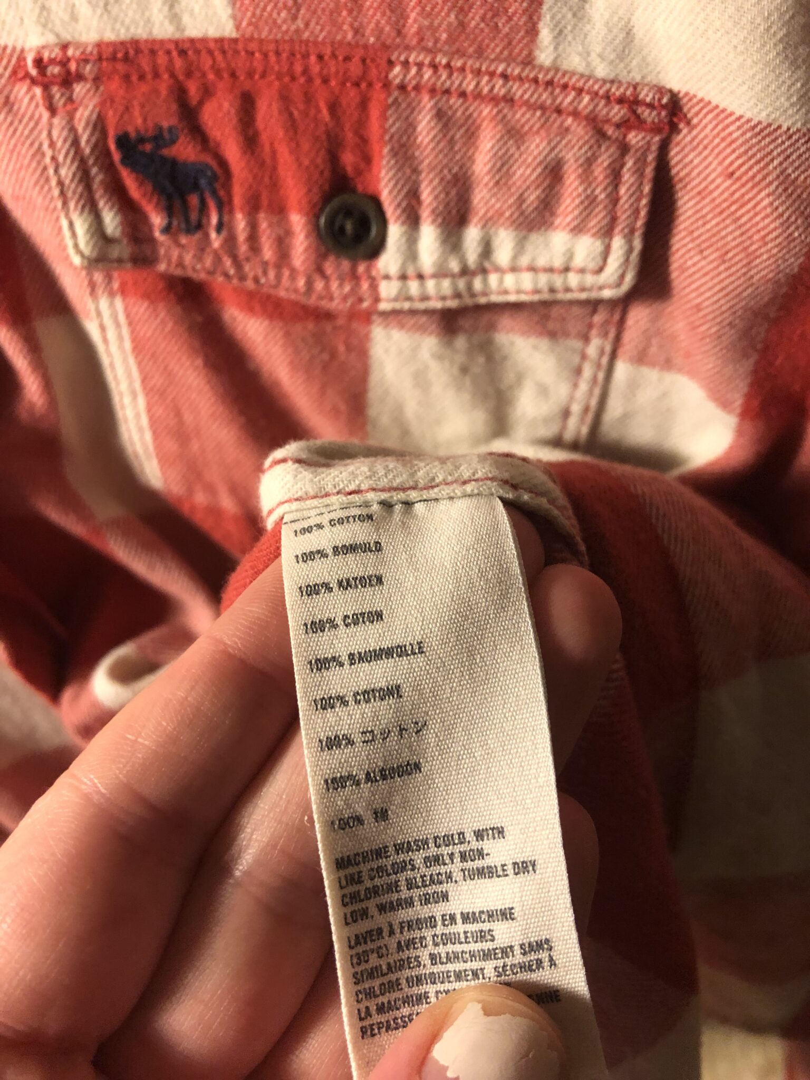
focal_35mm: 28
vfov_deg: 63.4
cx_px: 405
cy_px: 540
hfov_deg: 49.7
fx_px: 874
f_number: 1.8
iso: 80
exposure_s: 1/15
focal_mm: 3.99
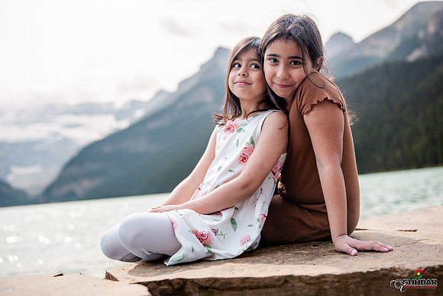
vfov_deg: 37.9
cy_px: 148
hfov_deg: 54.4
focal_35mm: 35
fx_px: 431
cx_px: 222
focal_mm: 35
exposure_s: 1/4000
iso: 200
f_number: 2
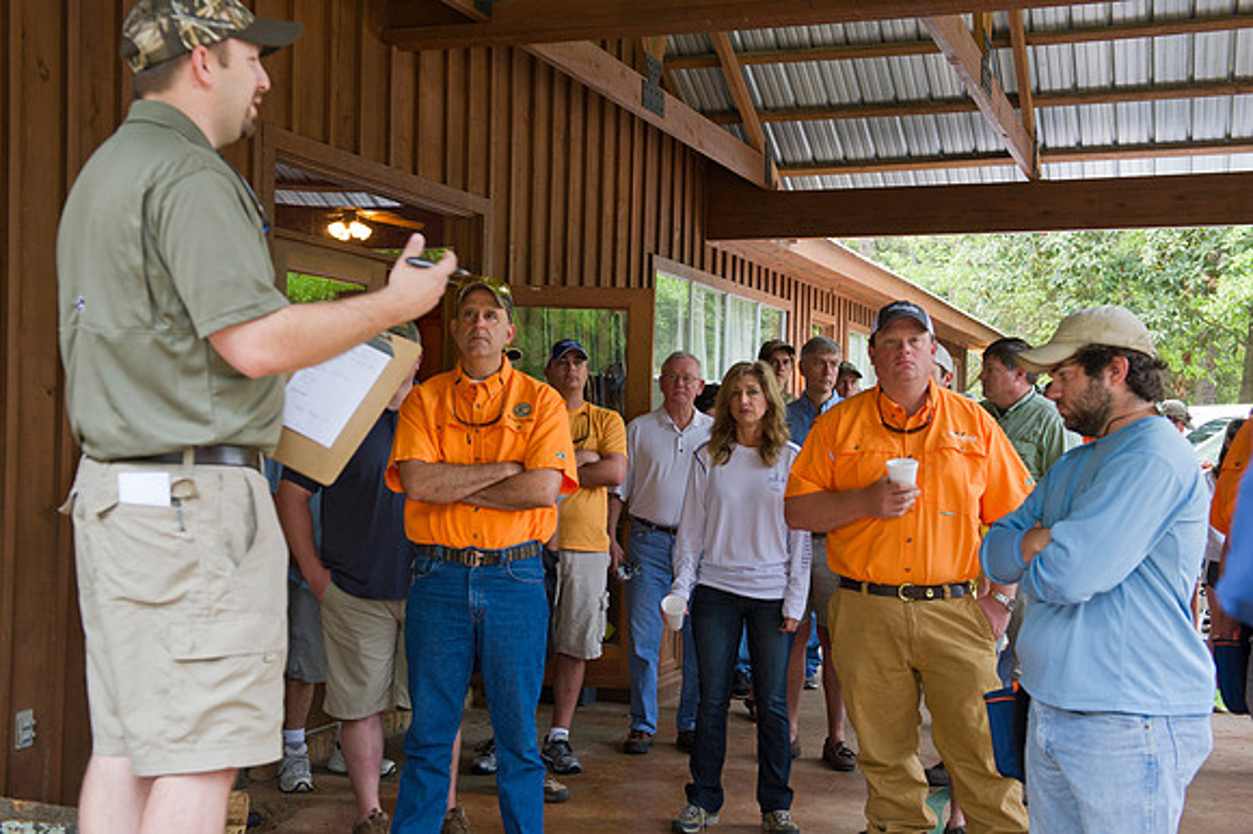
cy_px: 417
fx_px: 1565
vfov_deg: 29.8
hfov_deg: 43.6
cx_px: 626
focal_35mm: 45
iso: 800
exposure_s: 1/100
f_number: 5
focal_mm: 45
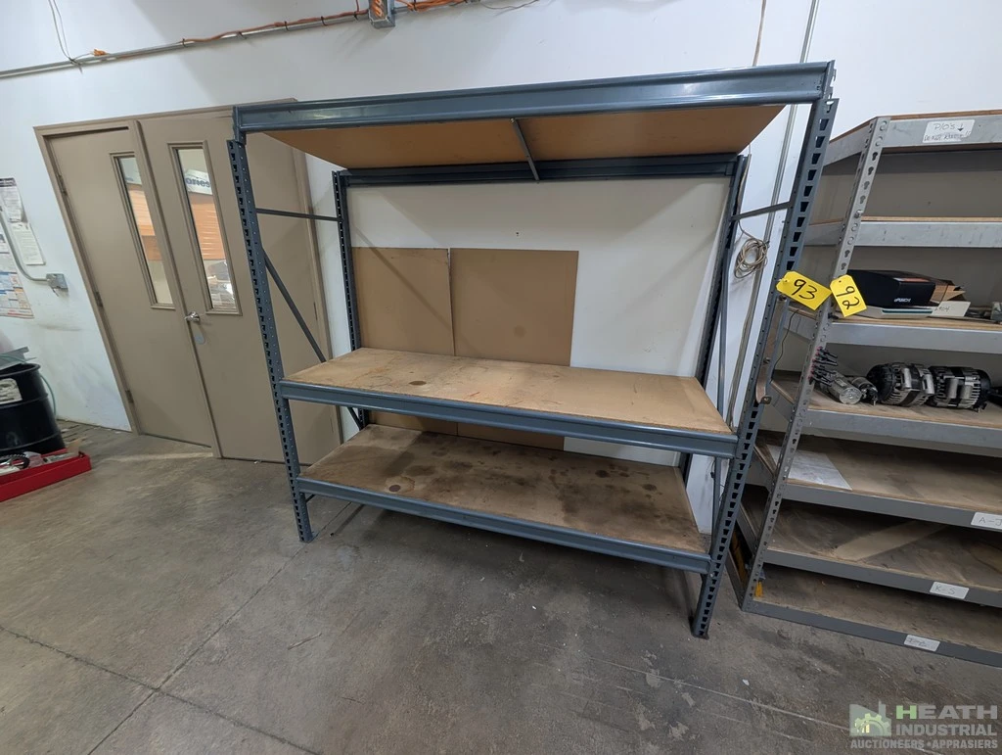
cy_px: 378
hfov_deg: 110.5
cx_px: 501
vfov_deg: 94.6
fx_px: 348
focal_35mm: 12
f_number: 1.7
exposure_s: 1/30
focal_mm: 2.02
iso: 82
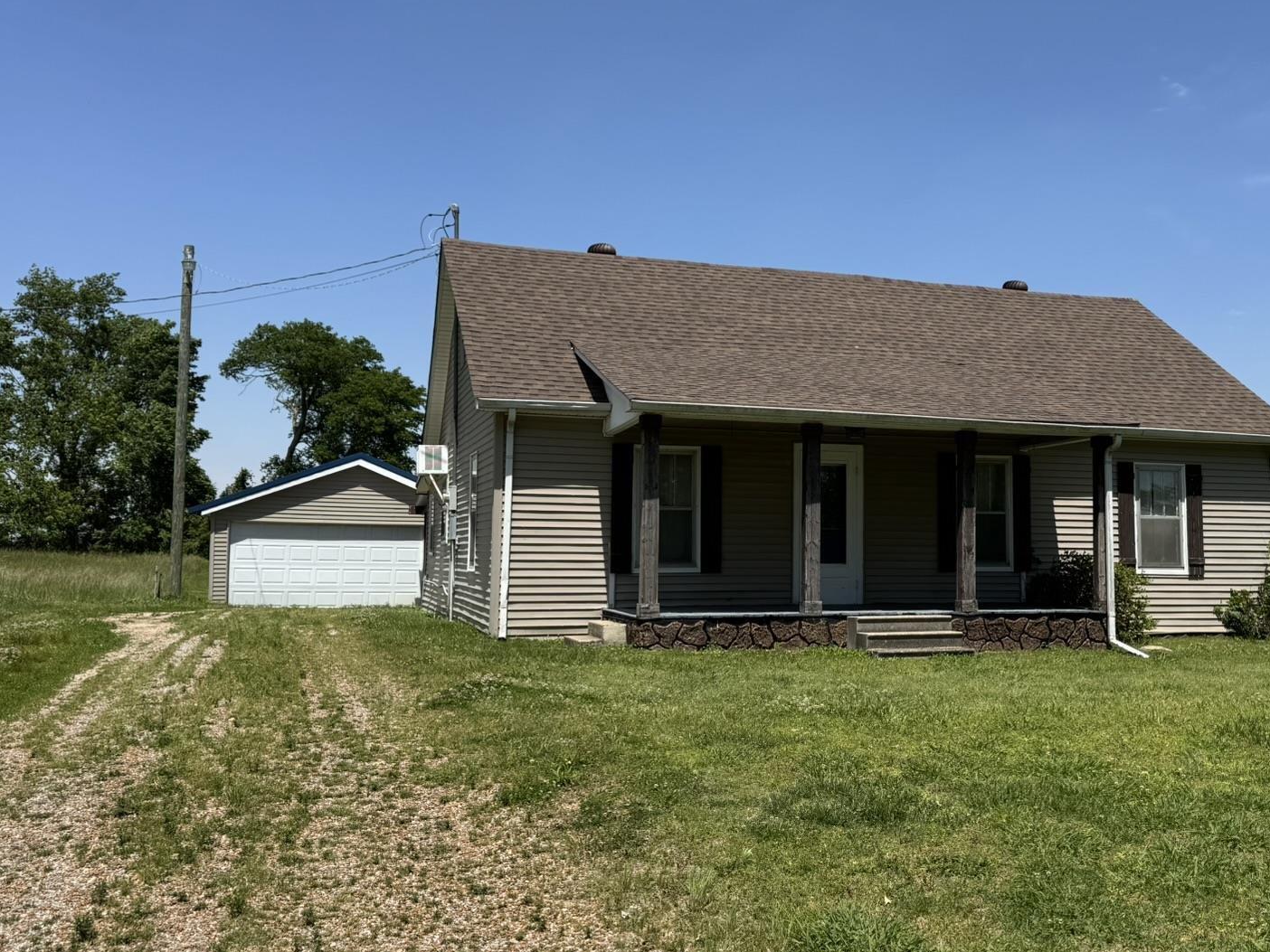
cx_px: 810
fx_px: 1284
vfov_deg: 40.7
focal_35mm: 35
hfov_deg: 52.0
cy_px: 473
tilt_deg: +2.8
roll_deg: -0.4
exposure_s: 1/4310
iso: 80
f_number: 1.78
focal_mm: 6.76
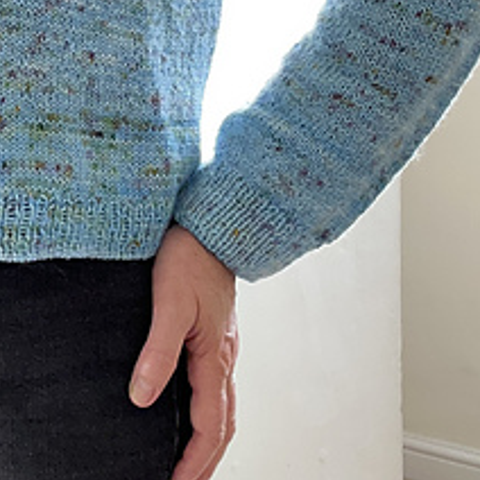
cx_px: -7
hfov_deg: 20.9
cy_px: 29
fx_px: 1255
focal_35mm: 80
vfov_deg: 21.1
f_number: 1.9
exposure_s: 1/91
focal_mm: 2.69
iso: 80
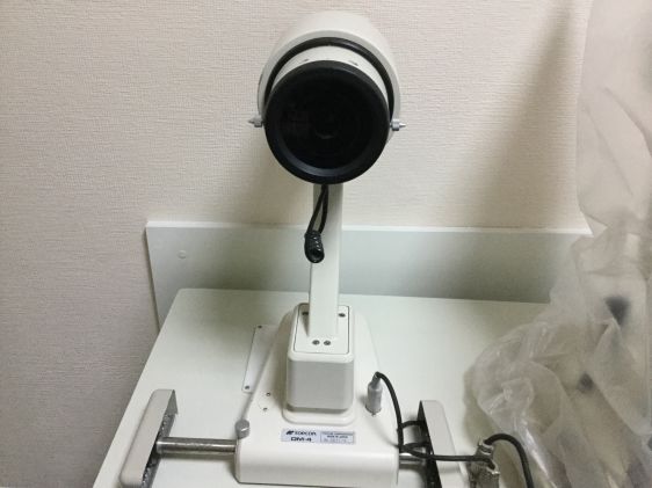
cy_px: 244
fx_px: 584
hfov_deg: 58.4
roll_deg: -2.0
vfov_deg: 45.4
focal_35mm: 31
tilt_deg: -30.6
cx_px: 326
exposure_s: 1/33
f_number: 2.4
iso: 250
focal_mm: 3.3
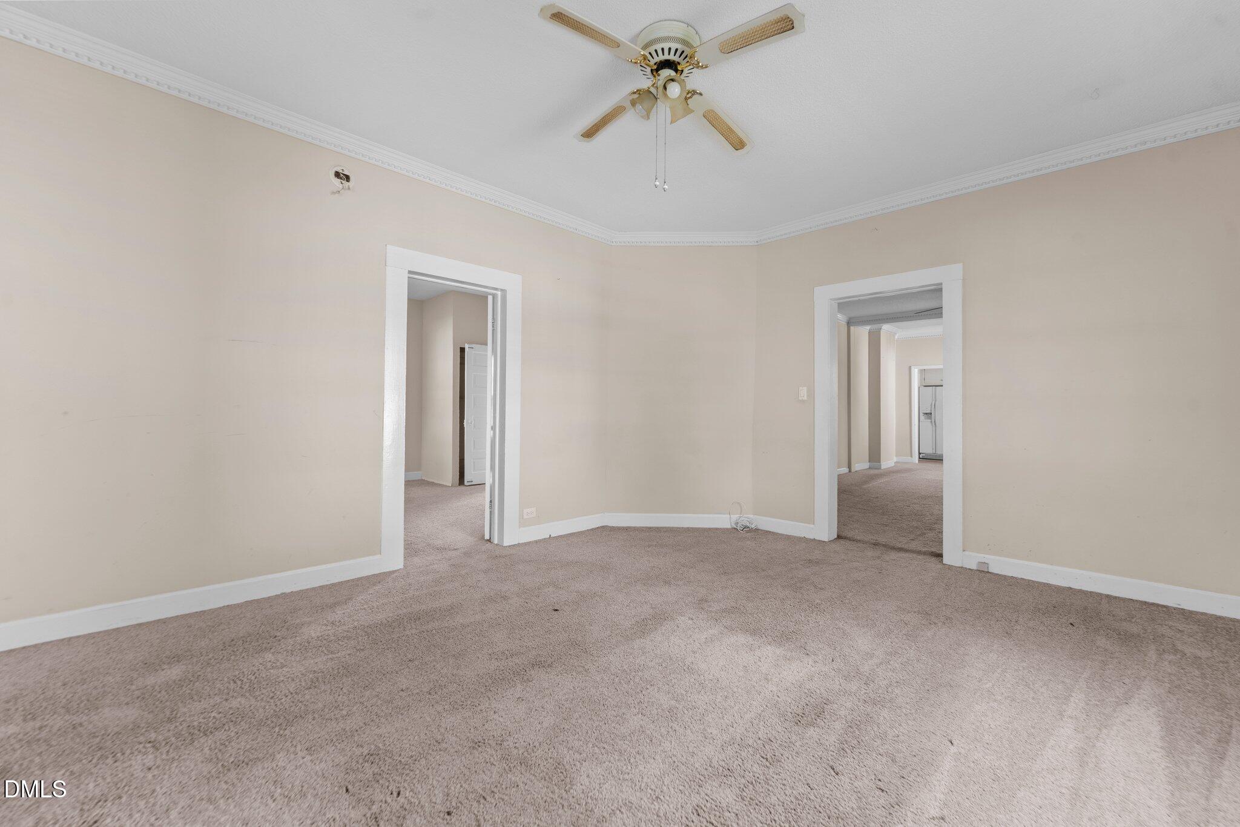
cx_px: 620
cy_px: 414
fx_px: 482
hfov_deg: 104.3
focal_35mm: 14
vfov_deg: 81.2
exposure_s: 1/1.25
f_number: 8
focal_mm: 14
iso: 320
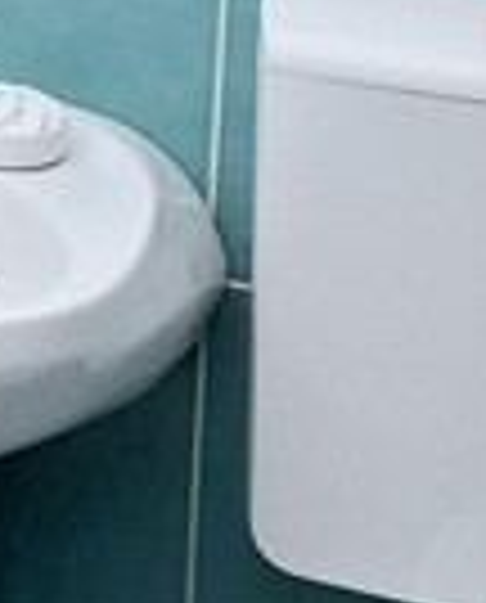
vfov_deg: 11.2
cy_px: 126
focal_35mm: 171
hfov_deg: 8.9
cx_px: -248
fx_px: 3061
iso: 250
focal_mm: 5.54
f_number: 1.8
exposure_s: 1/120
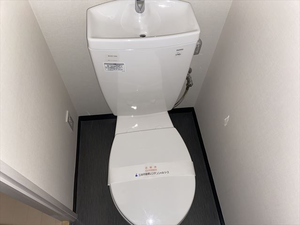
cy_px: 112
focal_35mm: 26
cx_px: 150
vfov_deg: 53.1
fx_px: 225
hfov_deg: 67.3
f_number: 1.8
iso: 40
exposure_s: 1/23
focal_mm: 4.25
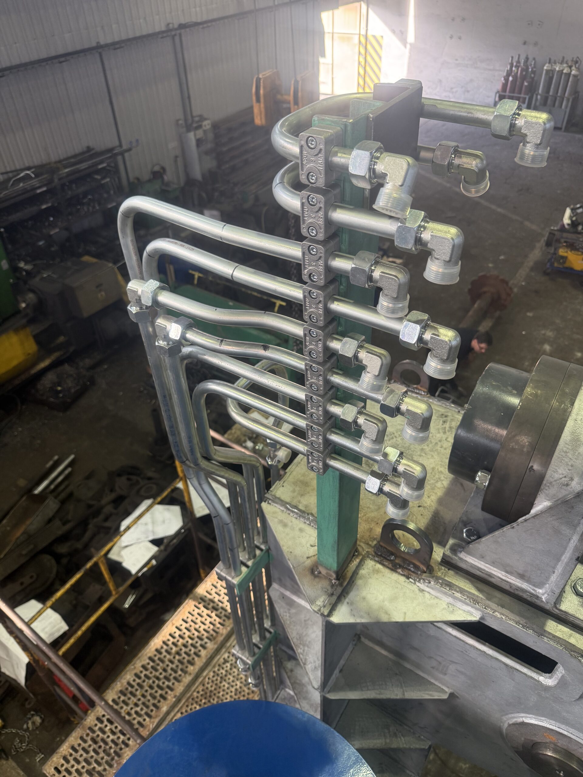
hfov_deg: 56.8
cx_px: 292
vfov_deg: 71.6
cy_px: 388
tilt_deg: -40.2
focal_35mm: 24
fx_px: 539
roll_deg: +2.8
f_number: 1.78
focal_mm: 6.76
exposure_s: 1/100
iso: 160
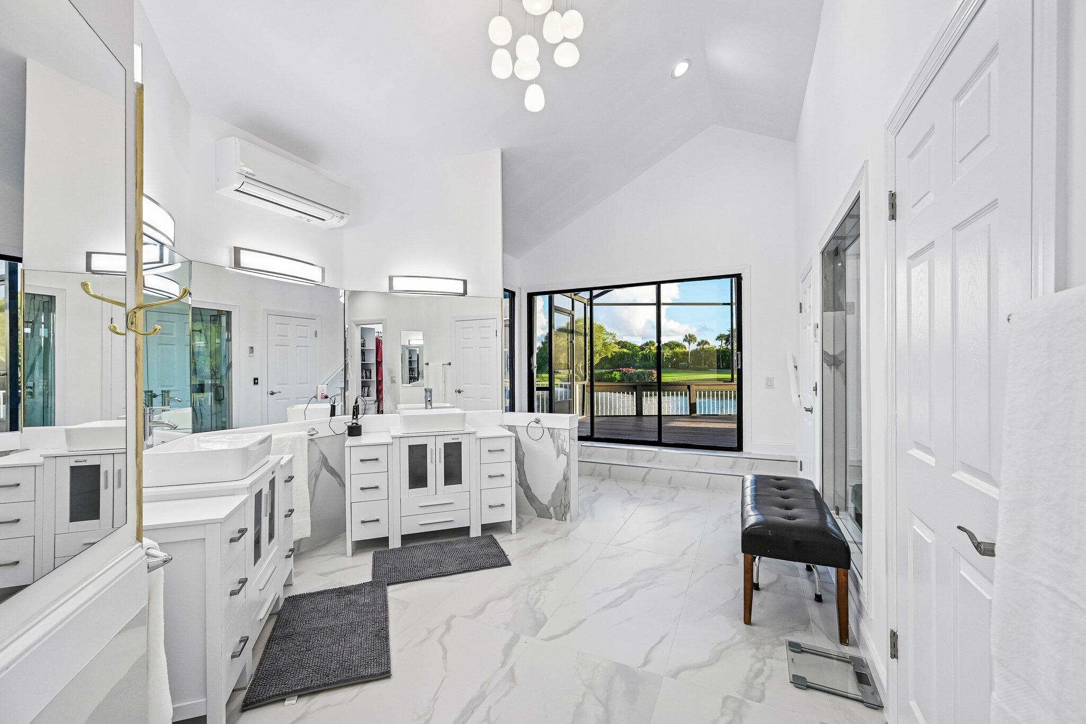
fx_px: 422
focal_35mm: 14
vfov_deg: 81.2
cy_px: 362
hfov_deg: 104.3
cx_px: 543
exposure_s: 1/500
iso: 1600
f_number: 8
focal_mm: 14
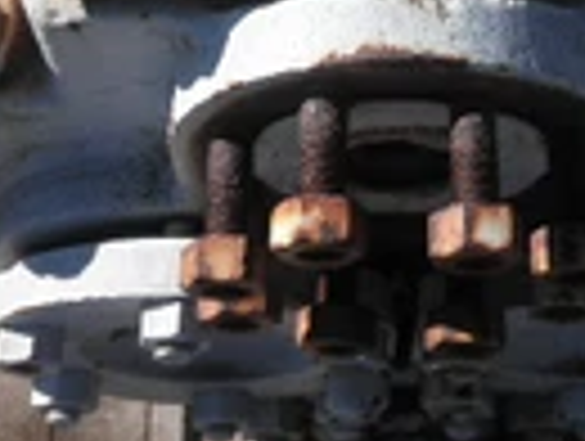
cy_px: -189
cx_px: 446
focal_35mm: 86
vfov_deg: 16.0
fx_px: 1456
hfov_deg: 22.5
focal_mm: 5
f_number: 8.5
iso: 64
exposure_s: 1/100
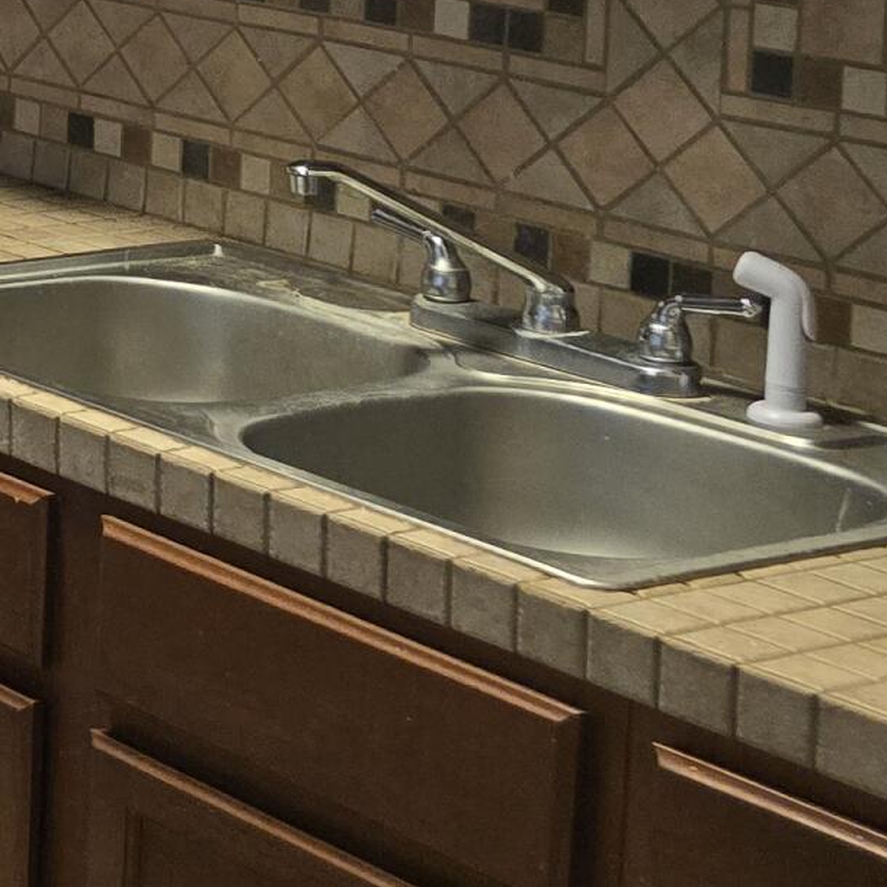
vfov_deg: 16.7
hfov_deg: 13.8
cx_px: -1053
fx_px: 2899
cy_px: -153
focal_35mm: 100
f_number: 1.7
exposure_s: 1/120
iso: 640
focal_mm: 6.3
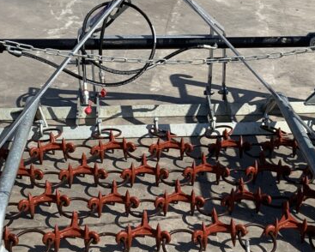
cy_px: 97
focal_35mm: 79
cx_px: 197
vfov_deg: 19.4
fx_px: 737
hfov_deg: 24.1
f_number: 1.8
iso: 16
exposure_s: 1/2058
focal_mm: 3
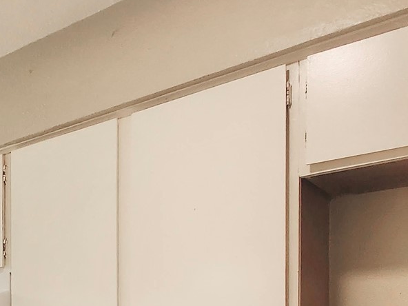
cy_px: 391
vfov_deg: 27.3
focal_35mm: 45
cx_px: 39
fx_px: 530
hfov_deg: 39.0
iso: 400
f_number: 2.2
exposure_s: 1/40
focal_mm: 1.8
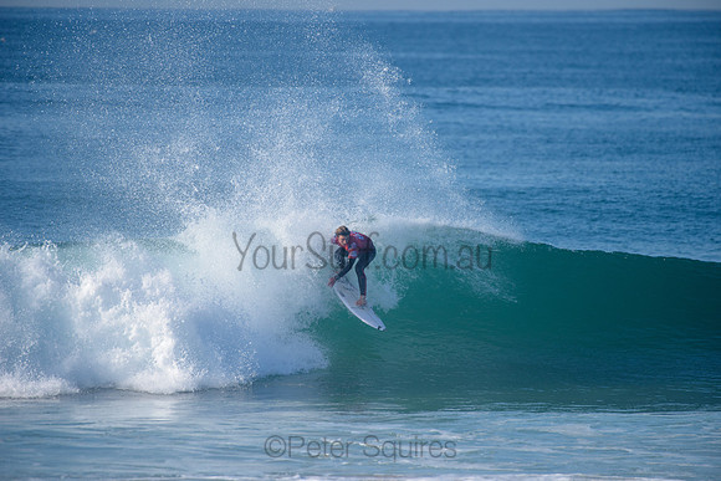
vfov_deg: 2.8
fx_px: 10016
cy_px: 240
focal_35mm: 500
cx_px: 360
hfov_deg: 4.1
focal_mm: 500
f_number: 5.6
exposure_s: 1/2000
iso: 280
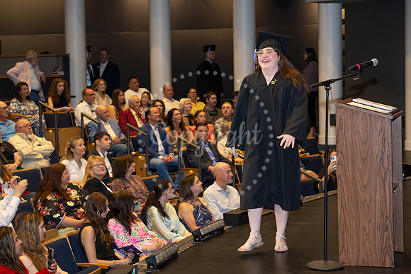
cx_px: 206
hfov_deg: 26.6
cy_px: 137
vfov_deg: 18.0
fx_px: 868
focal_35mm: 76
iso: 1000
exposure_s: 1/80
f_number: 5
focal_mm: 76
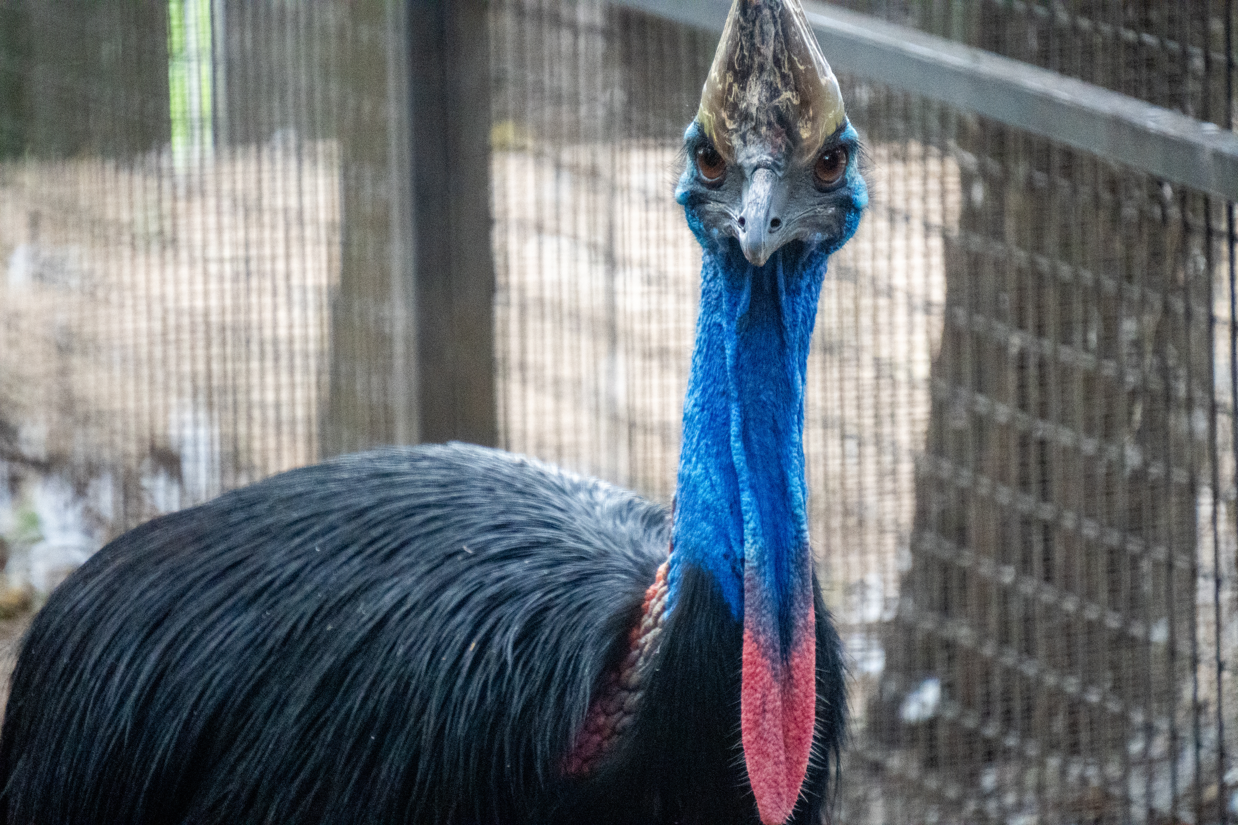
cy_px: 412
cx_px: 619
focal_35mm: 450
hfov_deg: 4.6
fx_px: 15474
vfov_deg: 3.1
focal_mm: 300
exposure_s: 1/250
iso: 6400
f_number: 6.3
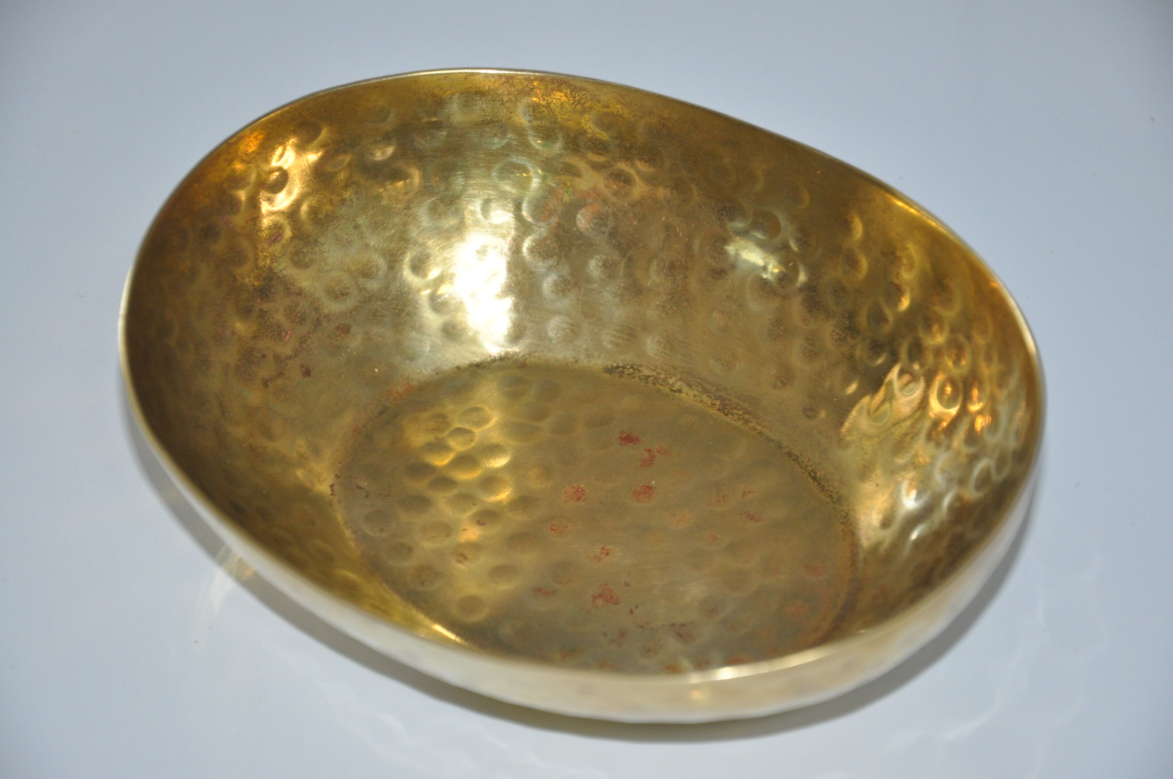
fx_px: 4149
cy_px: 390
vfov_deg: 10.7
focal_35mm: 128
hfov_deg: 16.1
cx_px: 586
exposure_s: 1/60
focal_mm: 85
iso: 800
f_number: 5.6
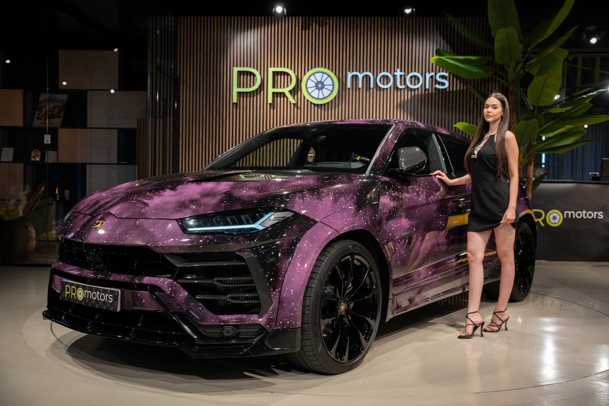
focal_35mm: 38
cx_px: 304
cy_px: 203
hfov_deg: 50.7
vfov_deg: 35.1
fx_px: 643
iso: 500
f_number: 3.5
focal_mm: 38
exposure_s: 1/160
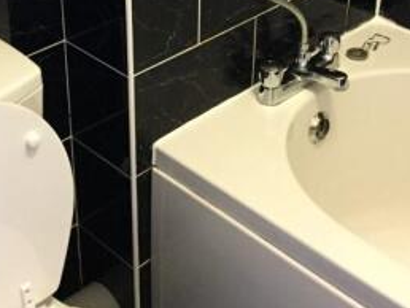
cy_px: -4
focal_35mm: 70
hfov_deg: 27.7
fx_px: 830
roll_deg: +0.0
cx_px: 191
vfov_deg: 20.3
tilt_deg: -26.1
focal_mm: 3.3
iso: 200
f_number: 2.4
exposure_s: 1/15
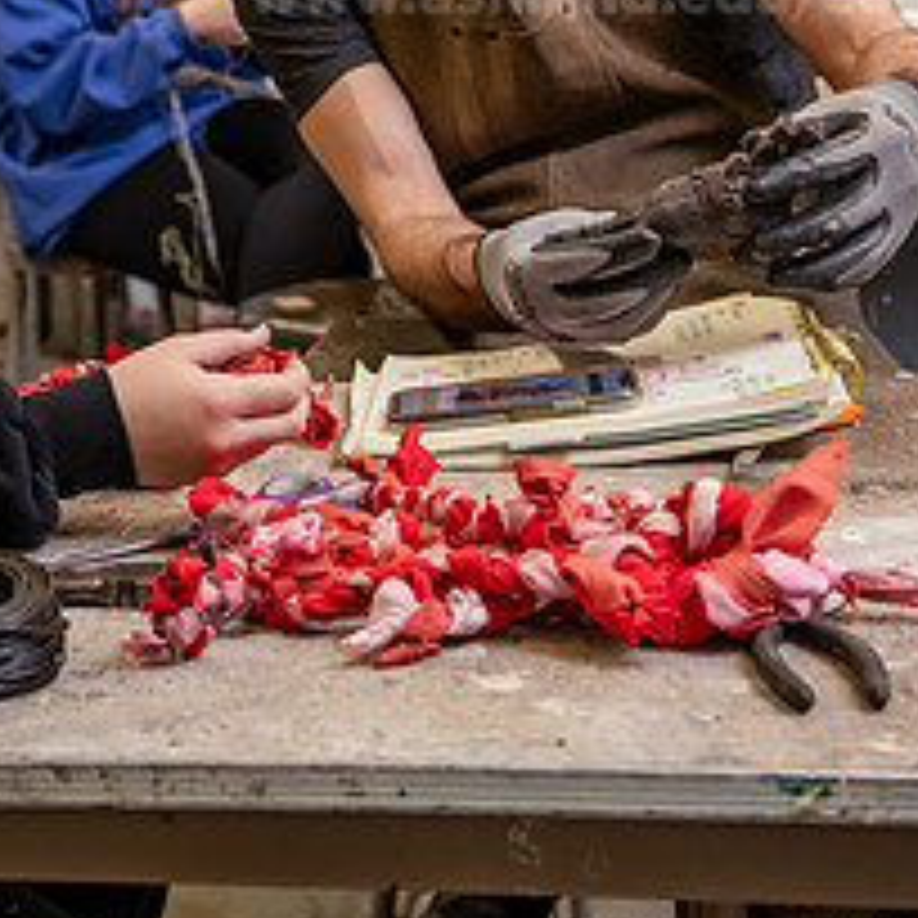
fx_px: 2610
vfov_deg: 19.6
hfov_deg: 19.5
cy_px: 88
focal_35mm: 87
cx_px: 45
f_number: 3.5
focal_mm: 36
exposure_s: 1/200
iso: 800
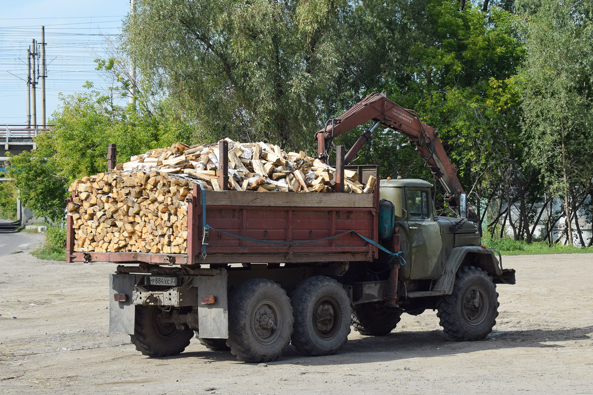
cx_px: 296
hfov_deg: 24.6
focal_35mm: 82
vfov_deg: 16.6
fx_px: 1359
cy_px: 198
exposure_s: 1/320
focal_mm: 55
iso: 200
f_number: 9
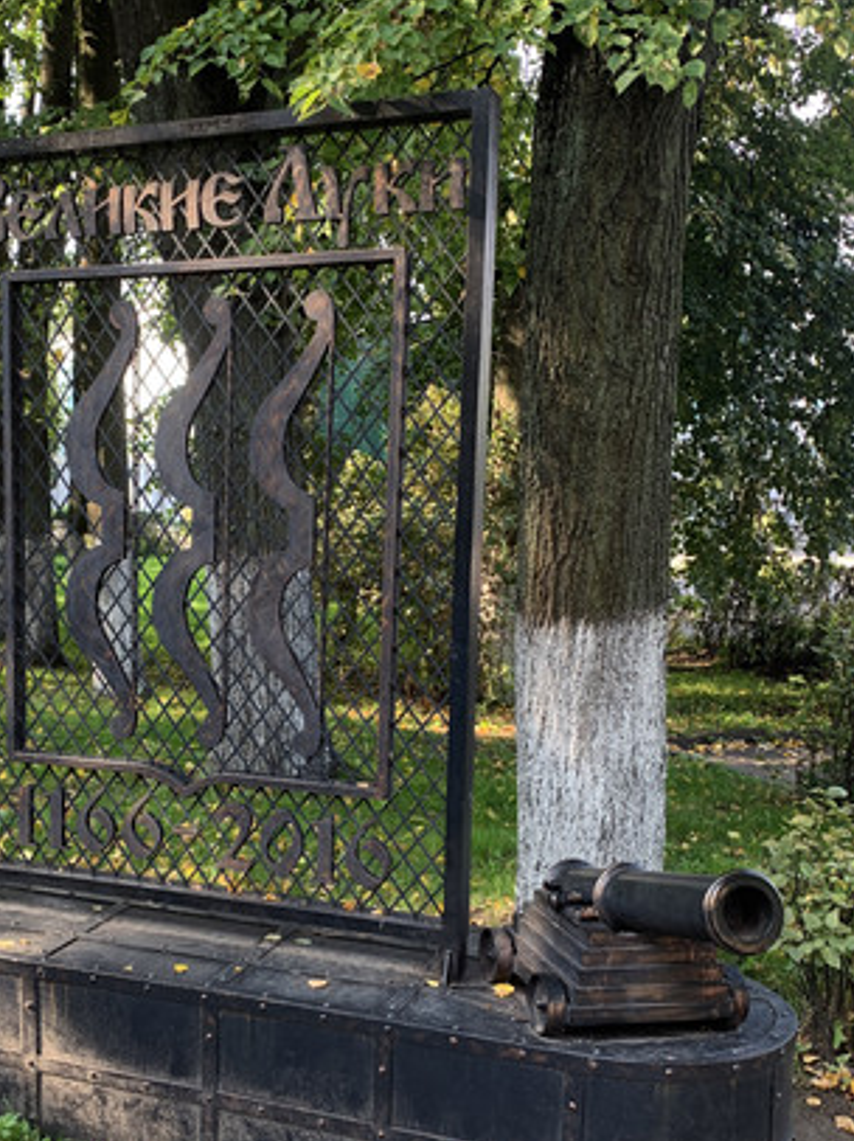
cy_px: 689
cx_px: 222
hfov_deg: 34.4
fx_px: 1350
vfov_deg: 45.5
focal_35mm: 41
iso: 40
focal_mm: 4.25
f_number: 1.8
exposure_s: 1/121
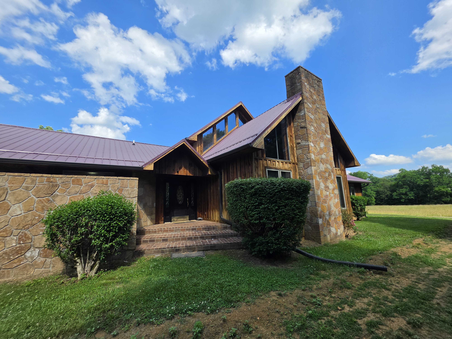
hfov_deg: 106.2
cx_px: 226
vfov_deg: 89.9
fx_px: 170
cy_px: 170
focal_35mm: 13
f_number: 1.9
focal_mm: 2.2
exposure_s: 1/2000
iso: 40
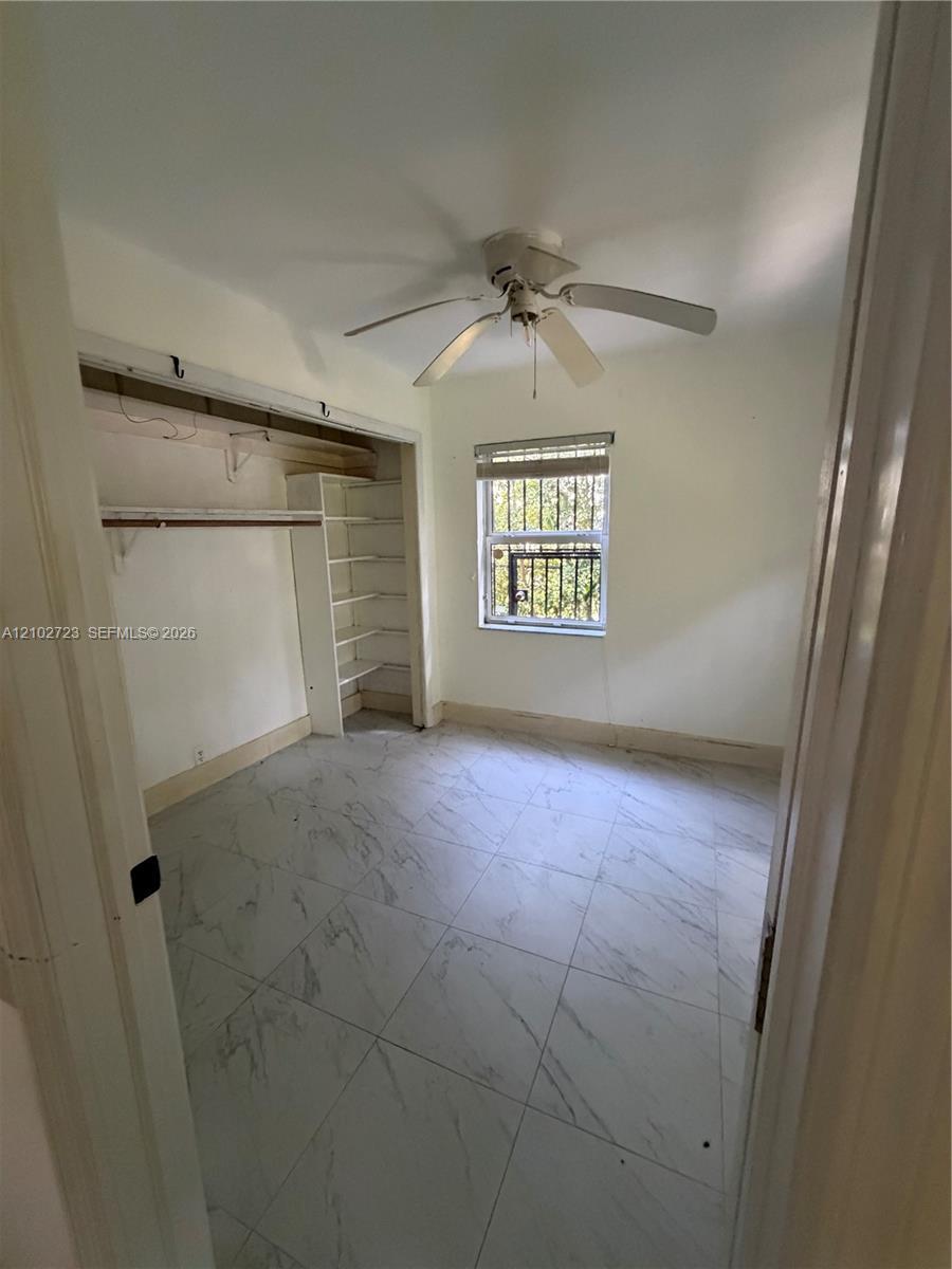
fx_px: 513
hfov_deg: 85.7
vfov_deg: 102.1
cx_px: 476
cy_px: 634
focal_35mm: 14
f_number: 2.2
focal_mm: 2.22
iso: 800
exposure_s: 1/60
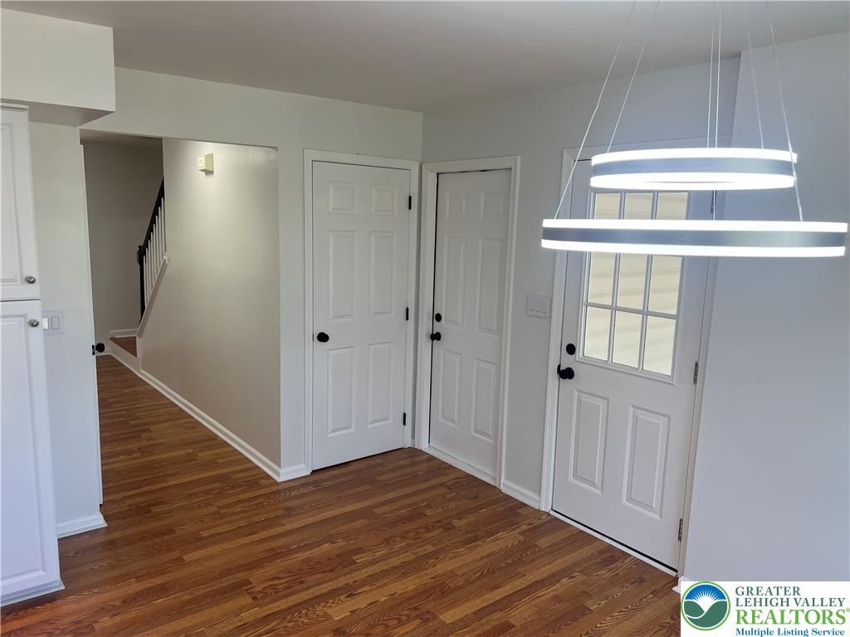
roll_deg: -1.7
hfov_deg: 67.3
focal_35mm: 26
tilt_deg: -9.6
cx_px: 425
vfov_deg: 53.1
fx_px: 638
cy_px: 318
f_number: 1.5
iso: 50
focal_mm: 5.7
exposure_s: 1/194
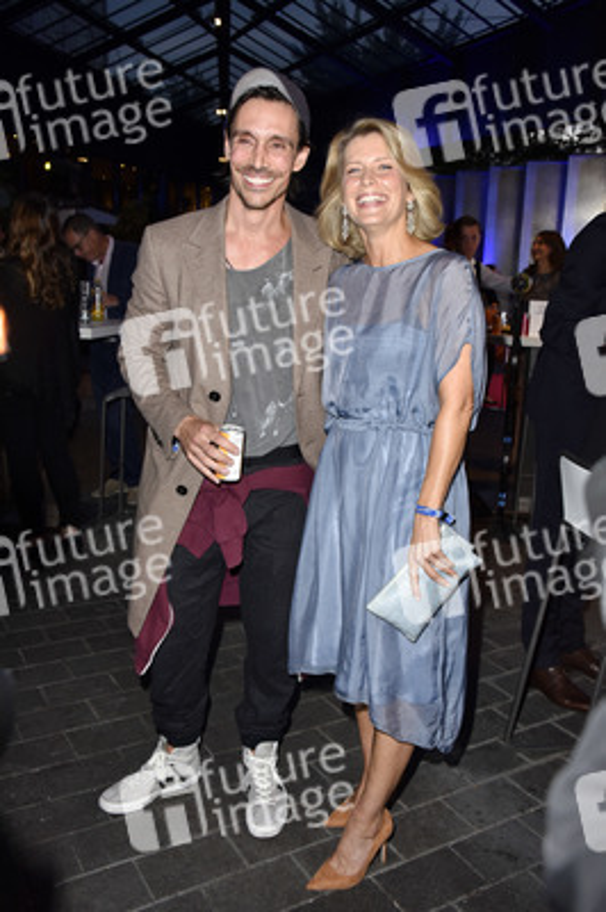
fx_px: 809
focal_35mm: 32
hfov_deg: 41.0
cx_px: 303
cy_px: 456
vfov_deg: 58.8
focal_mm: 32
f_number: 5.6
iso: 800
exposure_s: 1/80
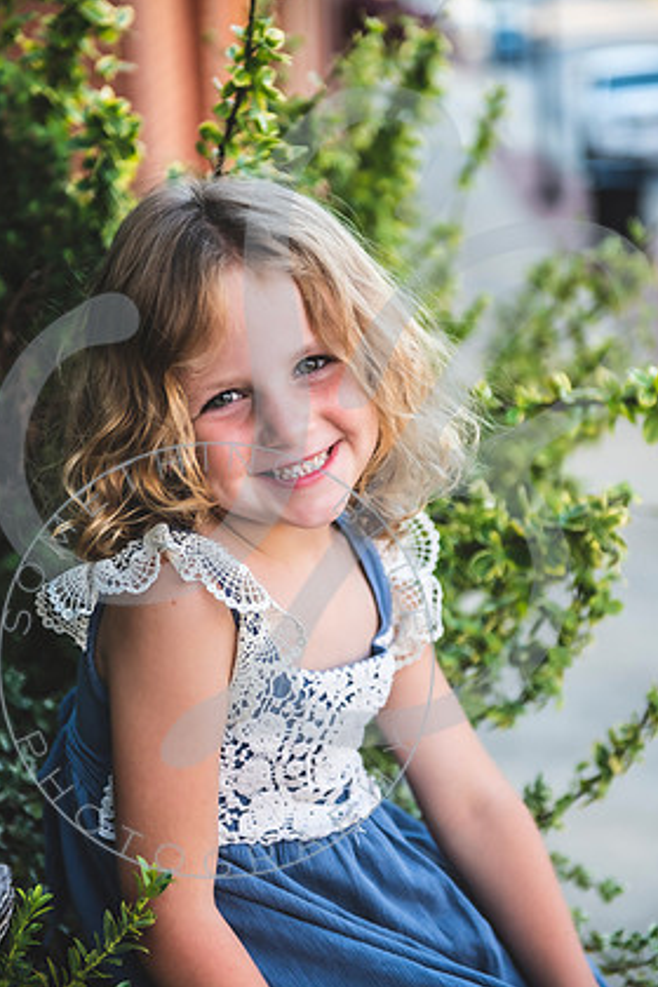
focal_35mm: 75
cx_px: 322
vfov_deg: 27.0
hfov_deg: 18.2
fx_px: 2056
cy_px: 482
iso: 200
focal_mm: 70
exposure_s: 1/250
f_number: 2.8
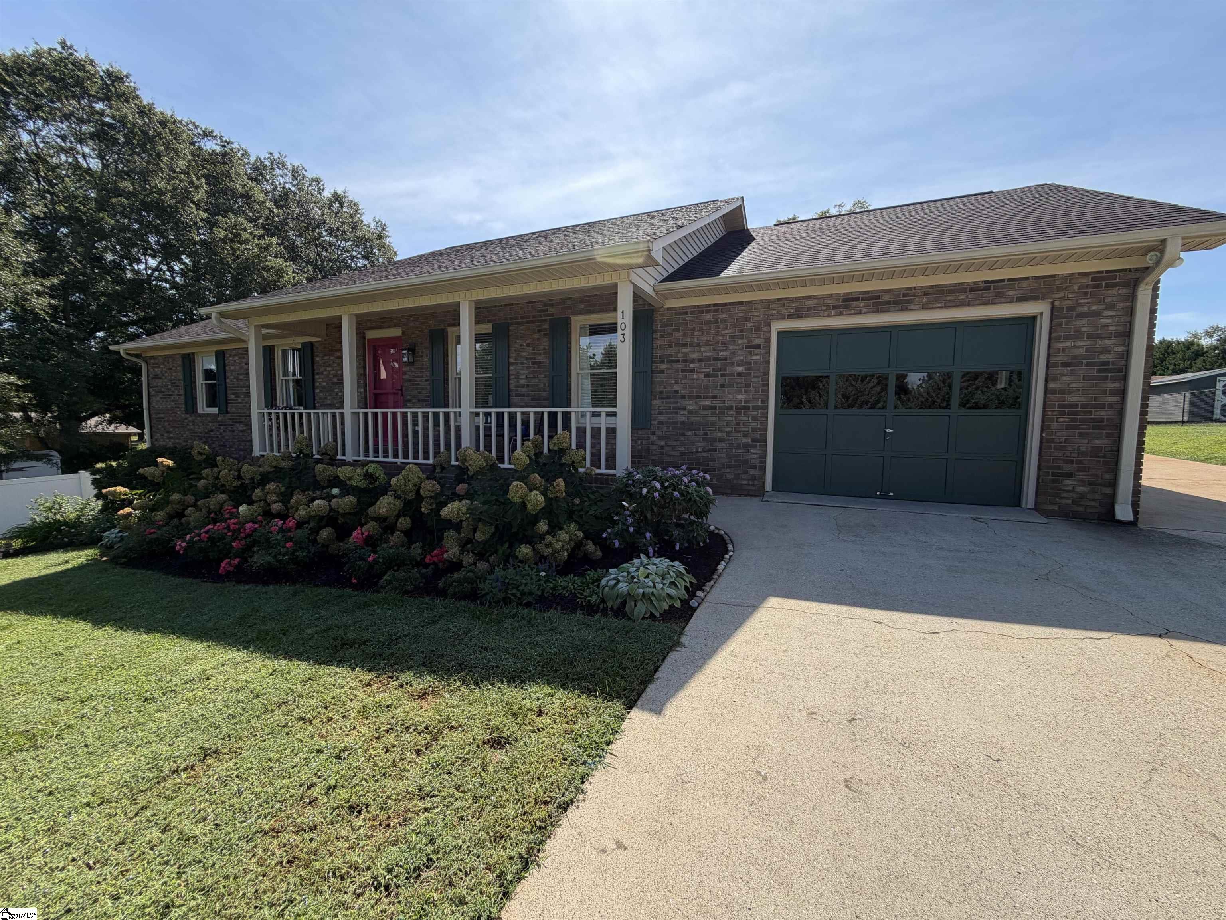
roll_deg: -0.6
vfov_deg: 85.7
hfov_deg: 102.1
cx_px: 613
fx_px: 496
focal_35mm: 14
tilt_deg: -4.6
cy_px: 460
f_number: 2.2
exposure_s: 1/770
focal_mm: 2.22
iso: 25
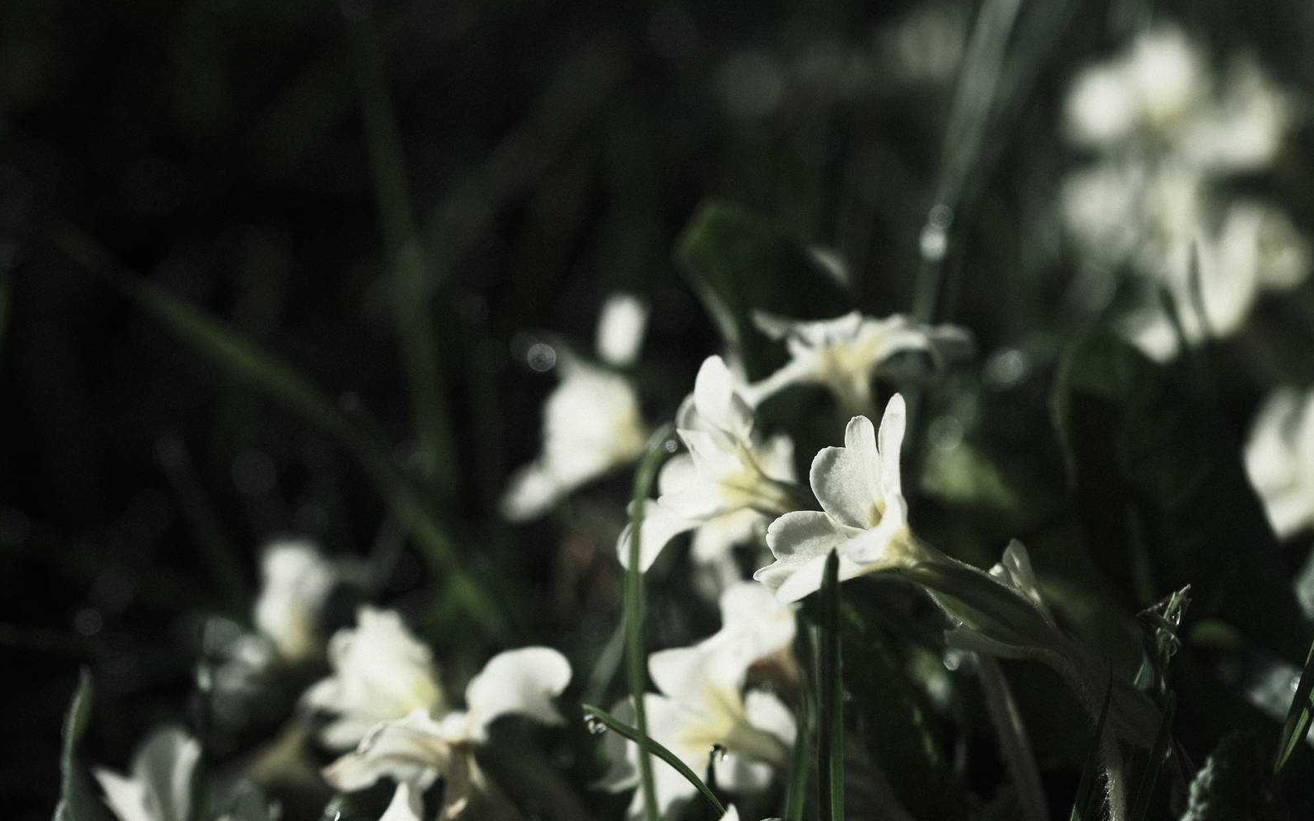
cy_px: 406
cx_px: 655
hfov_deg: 20.0
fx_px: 3724
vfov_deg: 12.6
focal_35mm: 104
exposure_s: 1/1600
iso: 640
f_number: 5.6
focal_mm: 67.5
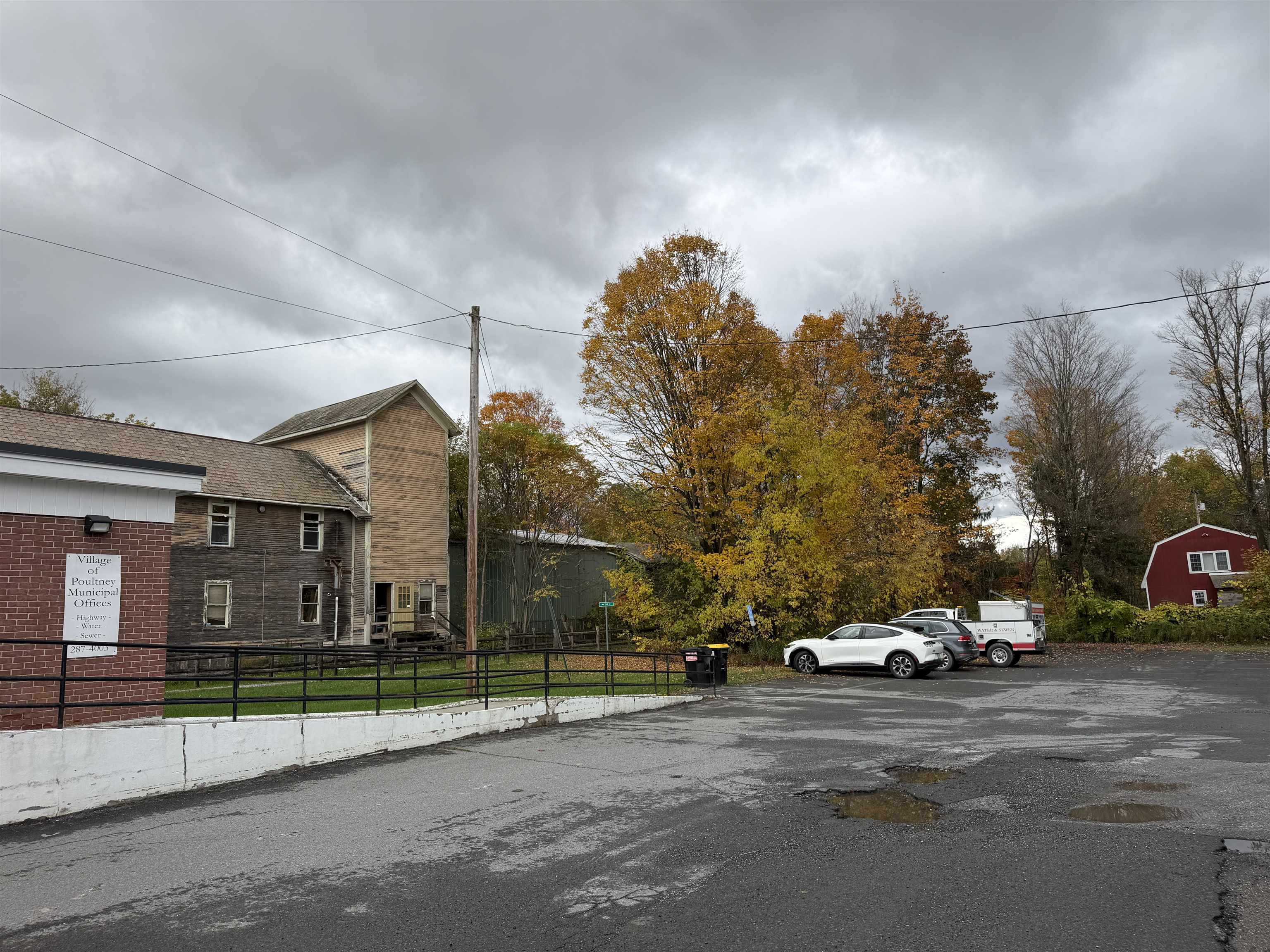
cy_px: 476
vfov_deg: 56.8
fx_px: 881
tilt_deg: +9.1
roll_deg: +2.3
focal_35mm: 24
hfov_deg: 71.6
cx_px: 635
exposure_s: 1/1812
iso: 80
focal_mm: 6.76
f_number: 1.78
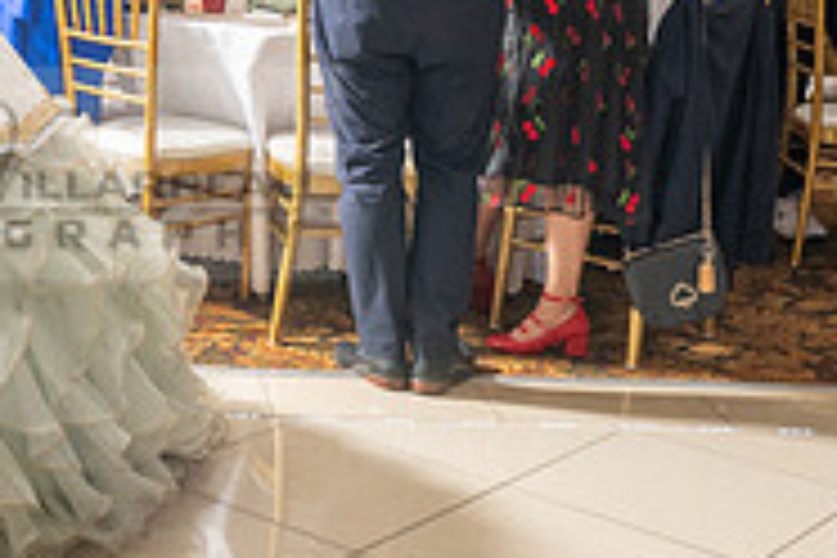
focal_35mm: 75
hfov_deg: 25.4
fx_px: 1744
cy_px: 173
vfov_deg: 18.1
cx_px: -40
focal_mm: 24
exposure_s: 1/200
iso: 500
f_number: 6.3
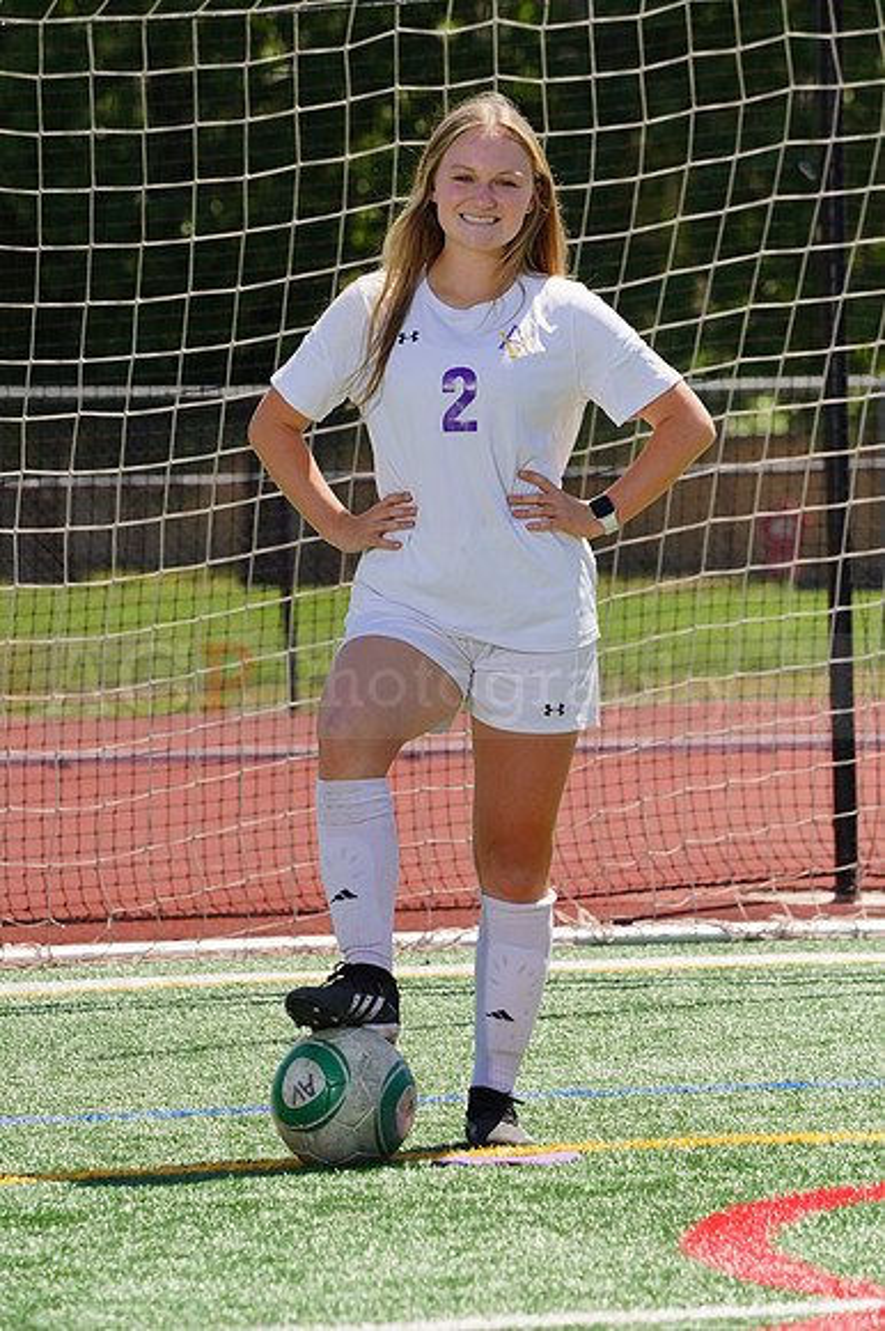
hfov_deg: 4.5
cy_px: 666
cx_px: 442
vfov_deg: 6.7
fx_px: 11296
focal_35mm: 306
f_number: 13
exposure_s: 1/250
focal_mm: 306
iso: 200
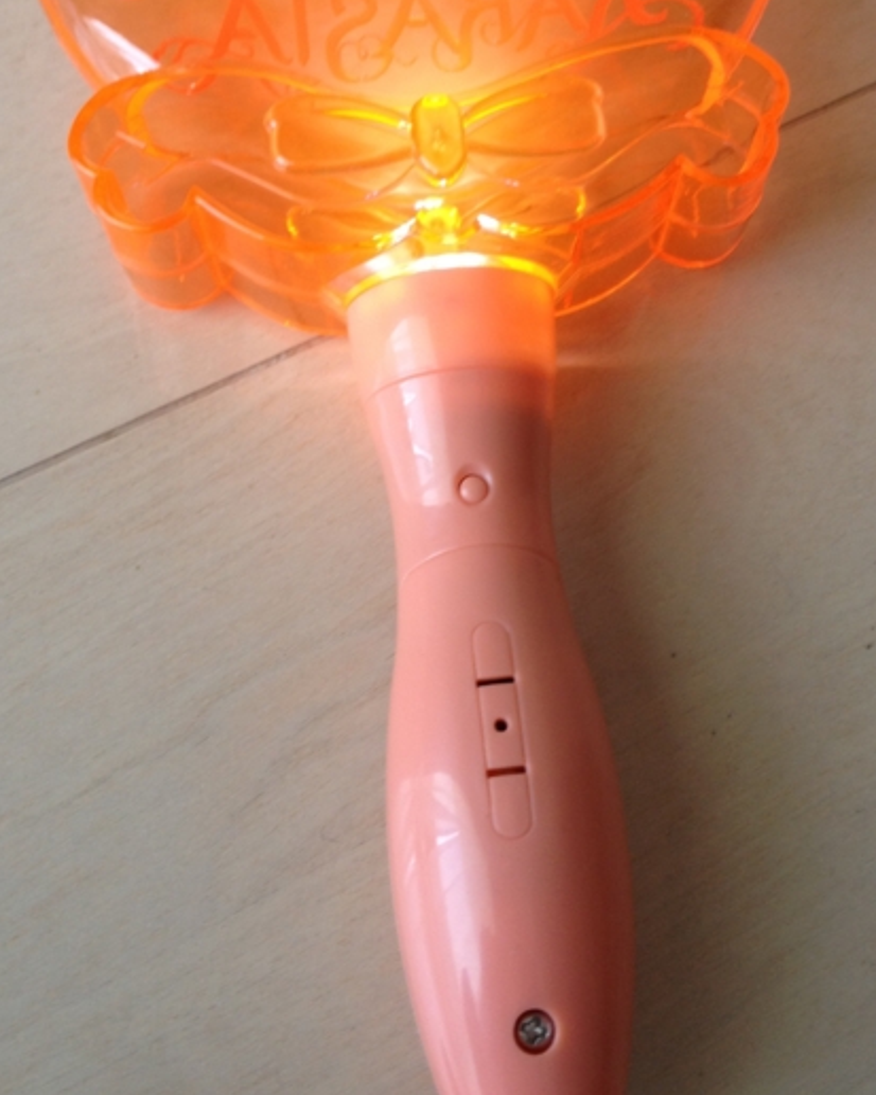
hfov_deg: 28.6
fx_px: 1717
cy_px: 357
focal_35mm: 53
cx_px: 496
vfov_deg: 35.0
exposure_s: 1/20
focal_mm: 4.28
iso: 64
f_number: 2.4
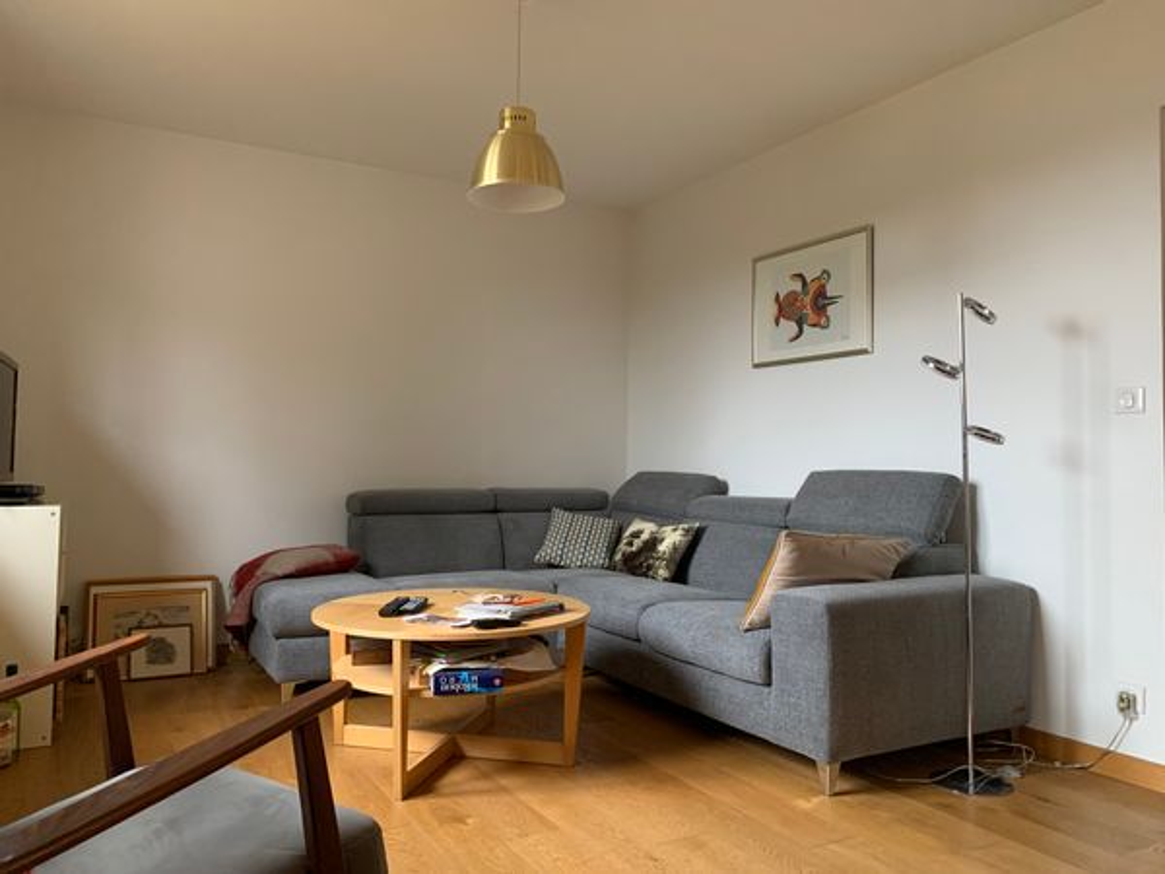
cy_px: 437
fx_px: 875
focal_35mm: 26
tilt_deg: +2.2
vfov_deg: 53.1
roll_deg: -0.8
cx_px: 582
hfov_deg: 67.3
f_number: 1.8
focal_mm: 4.25
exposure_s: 1/40
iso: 400
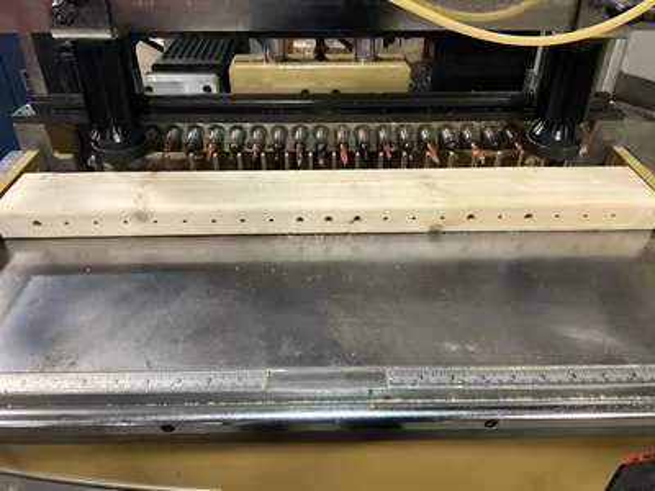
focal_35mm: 29
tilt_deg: -36.5
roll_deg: -0.9
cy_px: 246
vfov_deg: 48.2
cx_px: 328
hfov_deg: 61.7
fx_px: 549
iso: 320
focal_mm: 3
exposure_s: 1/40
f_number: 1.8
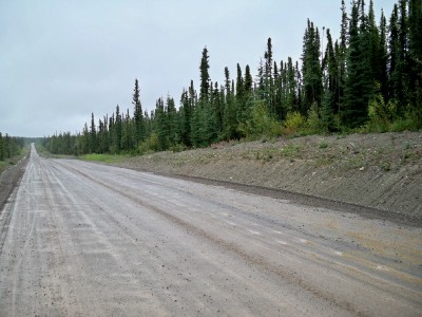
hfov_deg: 52.6
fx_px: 427
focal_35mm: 35
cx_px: 211
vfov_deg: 40.7
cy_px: 158
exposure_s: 1/320
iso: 64
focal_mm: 6.3
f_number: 3.1
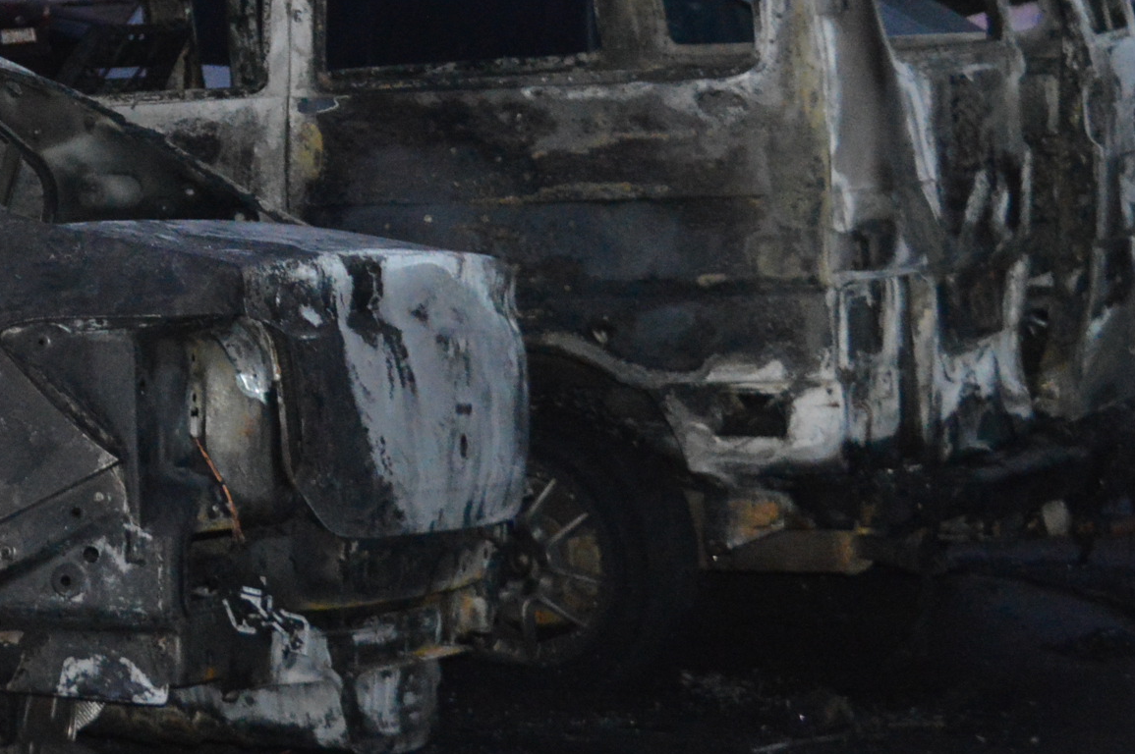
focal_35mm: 125
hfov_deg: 15.9
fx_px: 3938
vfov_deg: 10.9
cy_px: 52
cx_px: -117
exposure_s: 1/60
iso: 3200
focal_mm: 32
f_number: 4.5
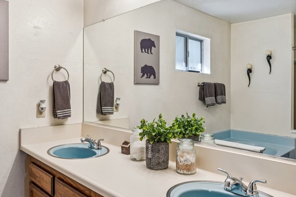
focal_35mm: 29
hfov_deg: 63.4
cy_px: 95
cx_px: 143
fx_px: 240
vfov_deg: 44.7
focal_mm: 18.1
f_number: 13
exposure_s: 1/2.5
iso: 100
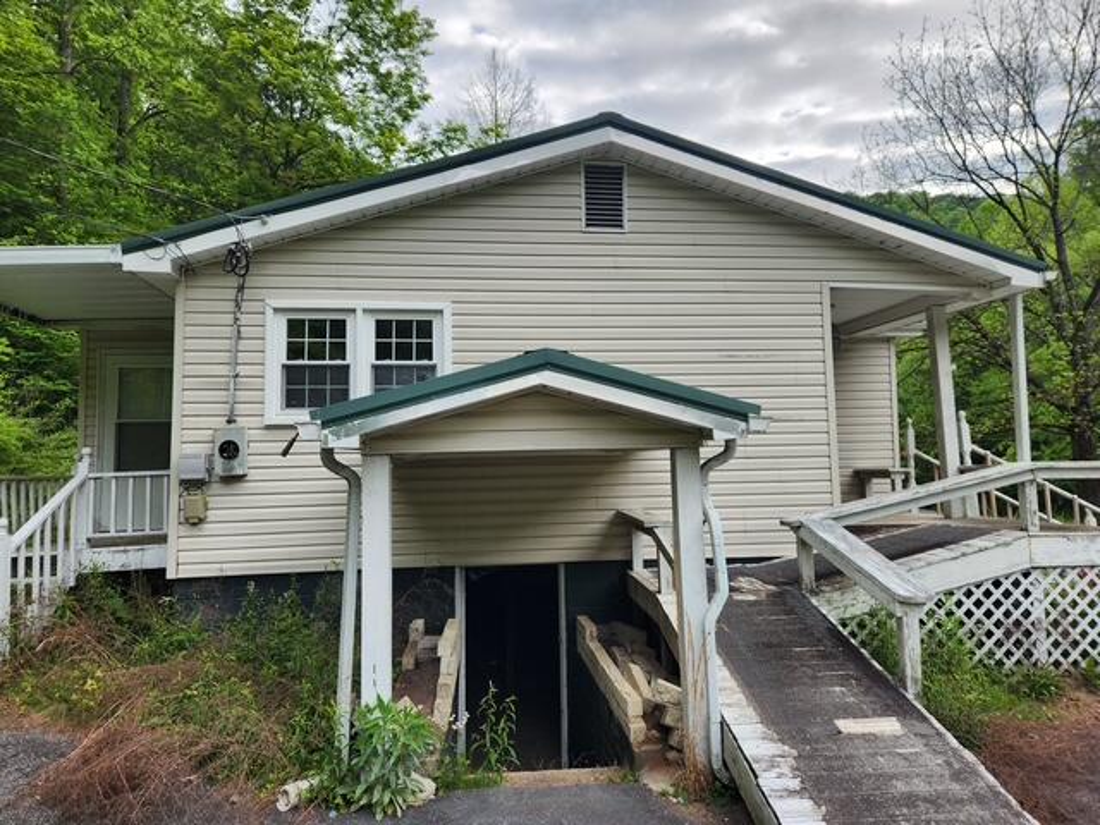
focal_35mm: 23
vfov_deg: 58.9
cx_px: 550
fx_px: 731
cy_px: 412
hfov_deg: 73.9
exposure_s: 1/670
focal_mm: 5.4
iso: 20
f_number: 1.8
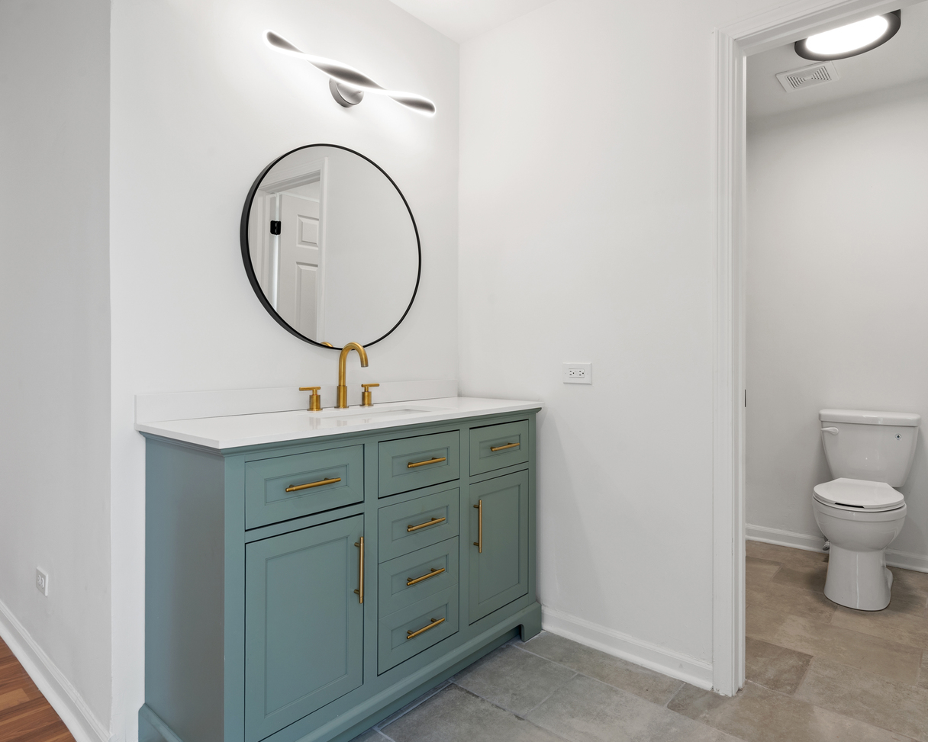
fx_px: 549
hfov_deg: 80.1
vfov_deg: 68.1
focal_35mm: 20
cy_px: 377
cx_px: 514
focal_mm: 16
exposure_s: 1/1.67
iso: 200
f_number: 10
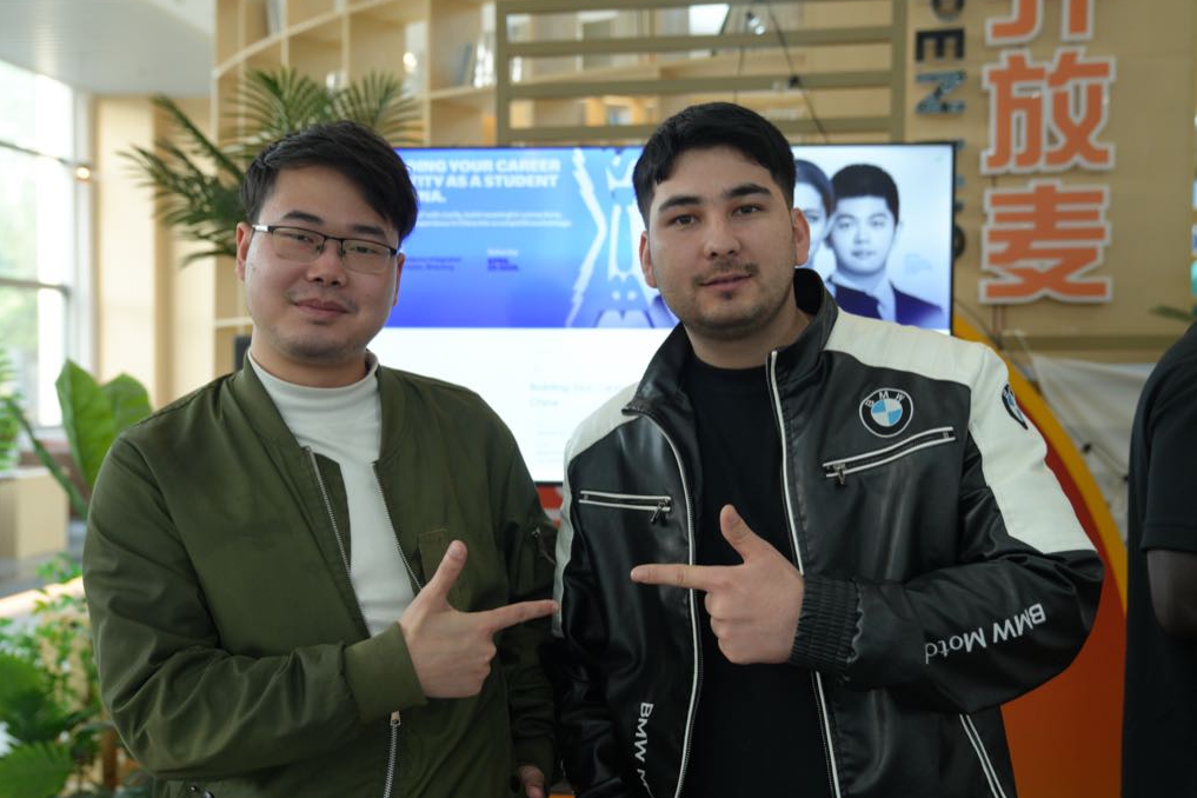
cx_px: 551
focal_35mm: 40
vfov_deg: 33.4
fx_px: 1330
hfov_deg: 48.4
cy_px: 398
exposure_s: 1/125
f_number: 3.5
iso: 1250
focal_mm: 37
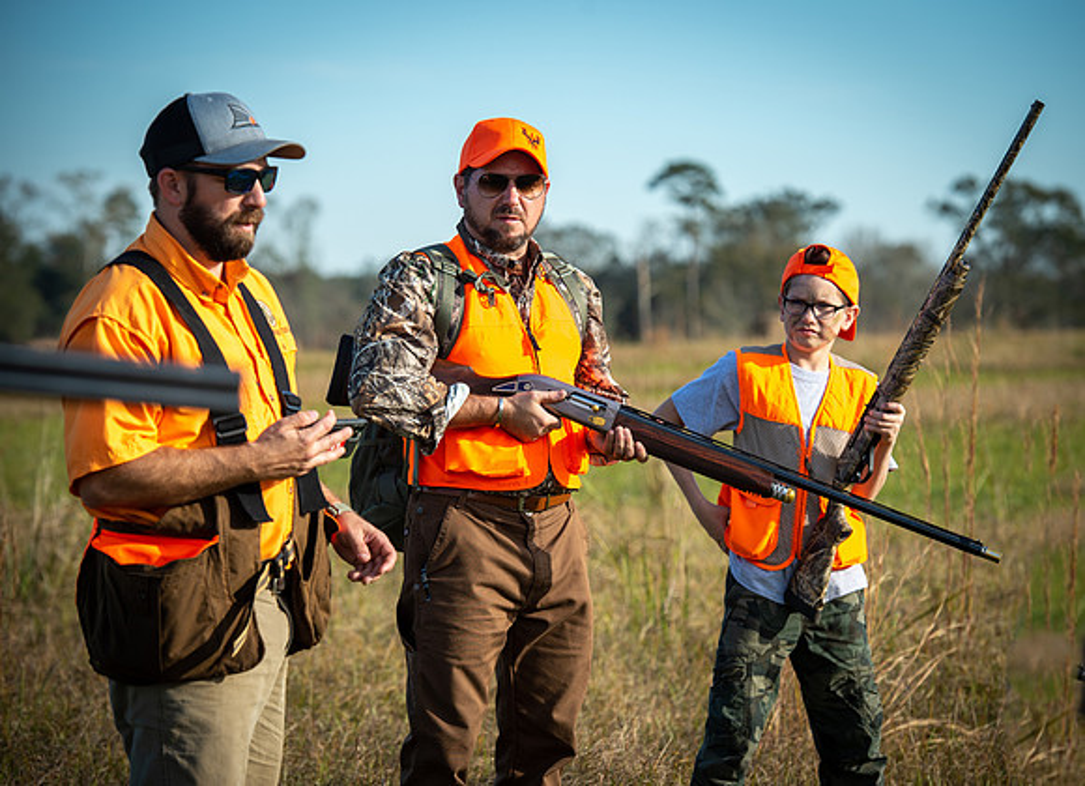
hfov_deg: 14.0
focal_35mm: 143
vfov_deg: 10.1
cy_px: 393
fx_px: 4427
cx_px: 591
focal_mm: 135
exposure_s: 1/400
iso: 100
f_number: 5.6
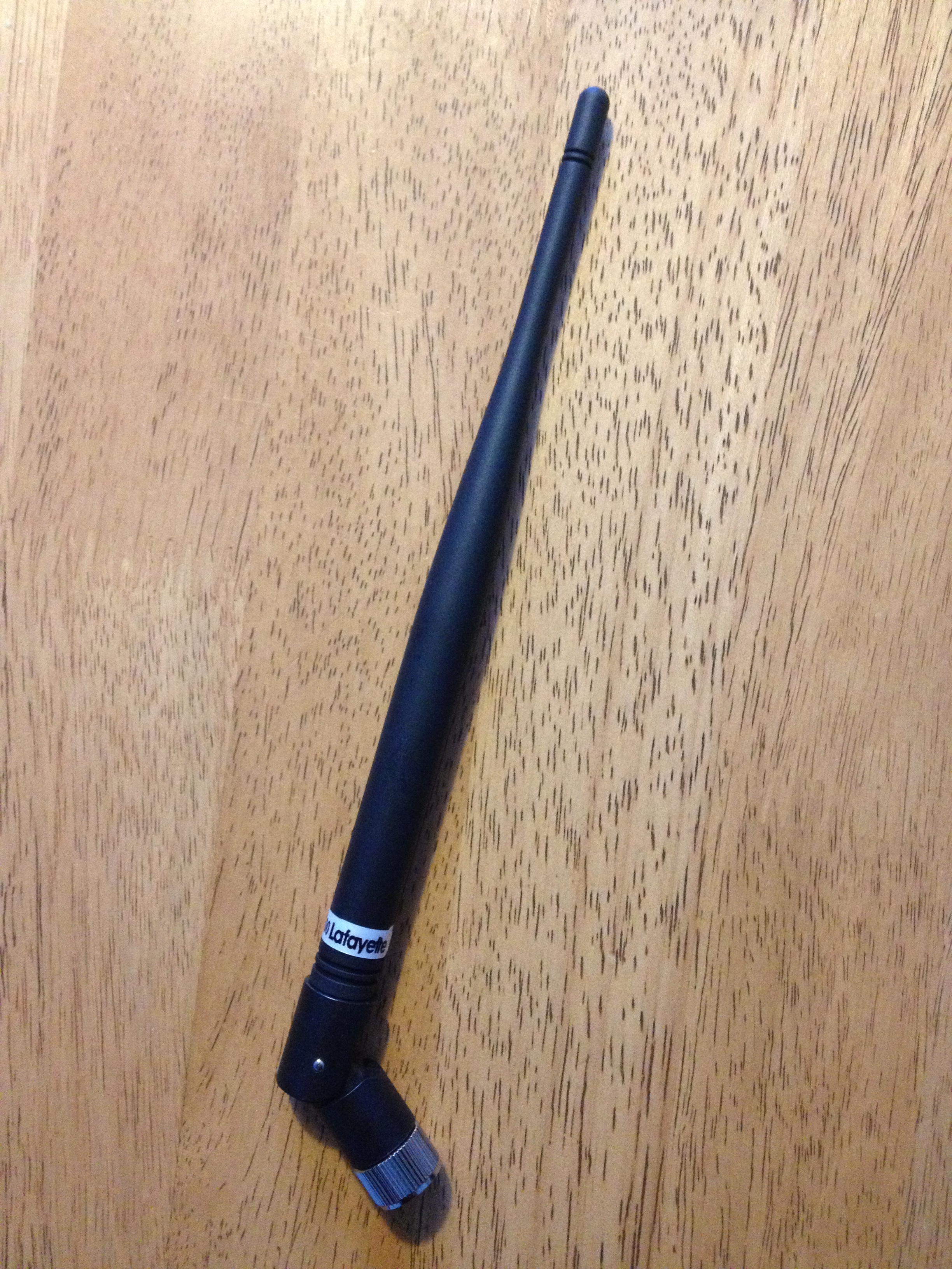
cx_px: 476
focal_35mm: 35
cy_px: 634
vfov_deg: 52.6
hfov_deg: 40.7
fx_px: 1283
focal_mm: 4.28
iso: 400
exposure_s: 1/20
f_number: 2.4
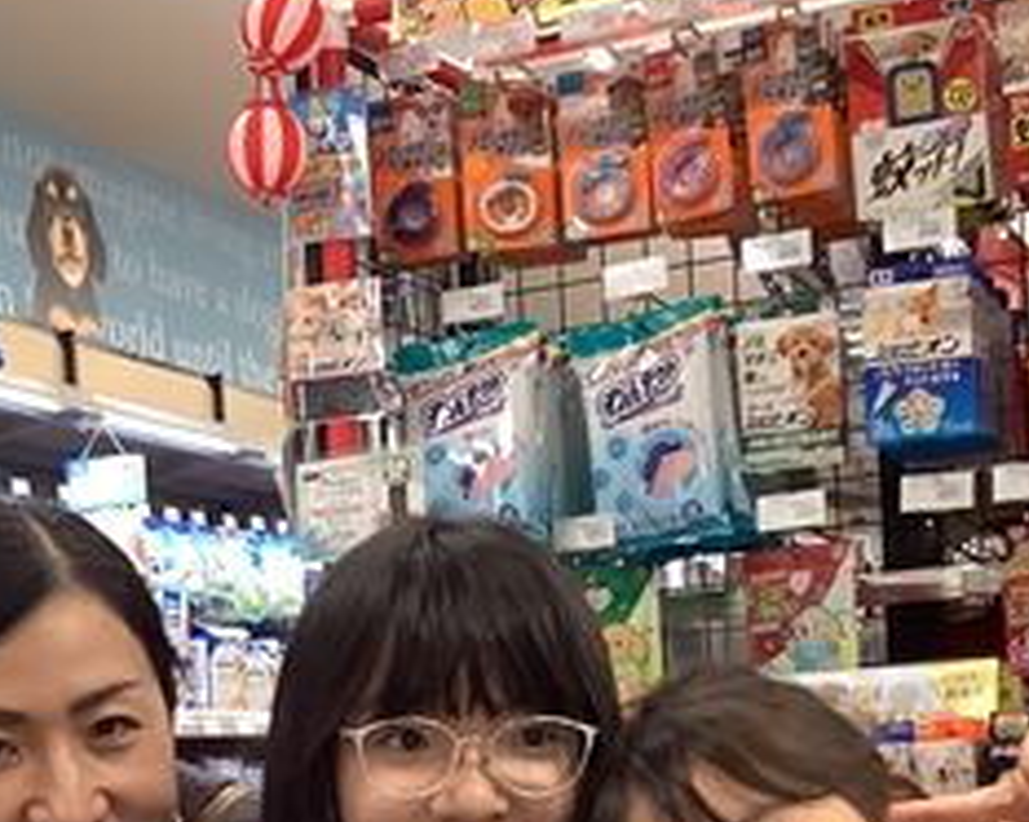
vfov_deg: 19.0
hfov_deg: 24.3
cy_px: 857
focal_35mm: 78
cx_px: 318
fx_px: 2373
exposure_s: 1/60
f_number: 2.4
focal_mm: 3.3
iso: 200
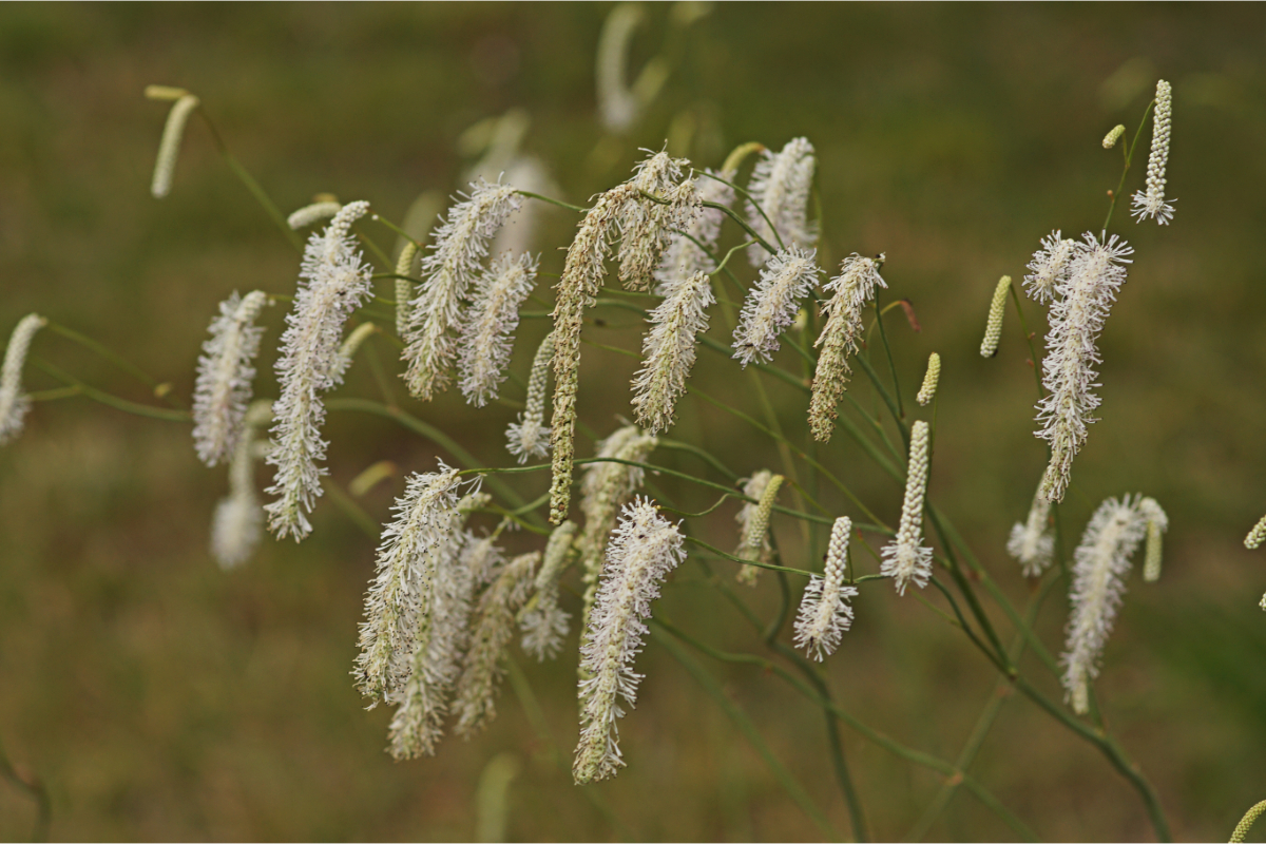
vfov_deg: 9.1
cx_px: 633
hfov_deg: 13.7
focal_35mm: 150
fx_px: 5275
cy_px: 422
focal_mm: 100
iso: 200
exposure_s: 1/160
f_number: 5
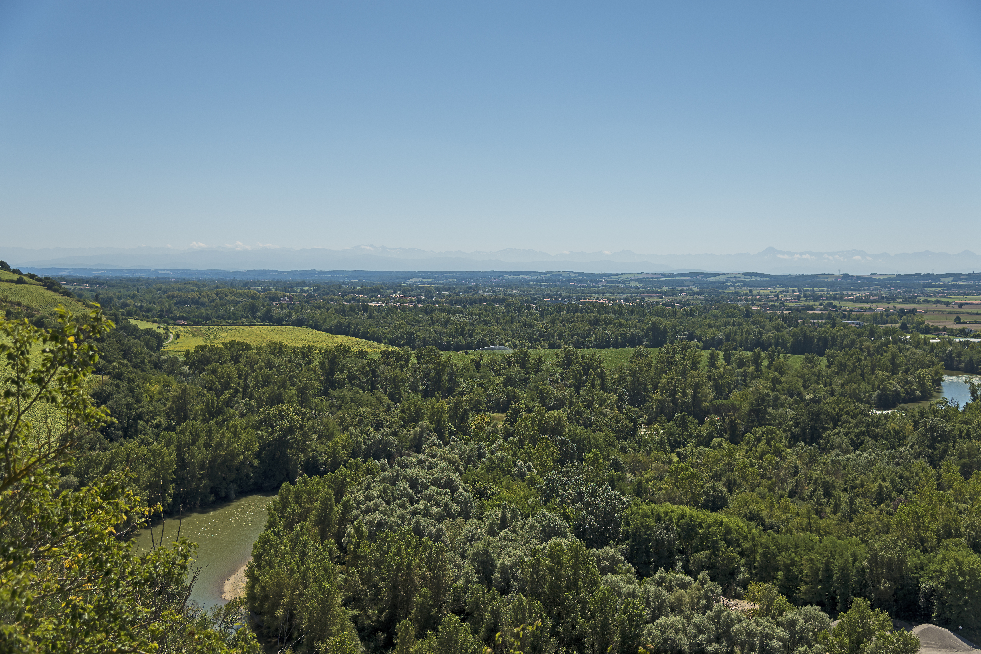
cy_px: 327
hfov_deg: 48.4
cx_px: 490
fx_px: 1090
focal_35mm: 40
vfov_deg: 33.4
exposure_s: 1/1000
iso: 100
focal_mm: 40
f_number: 4.5
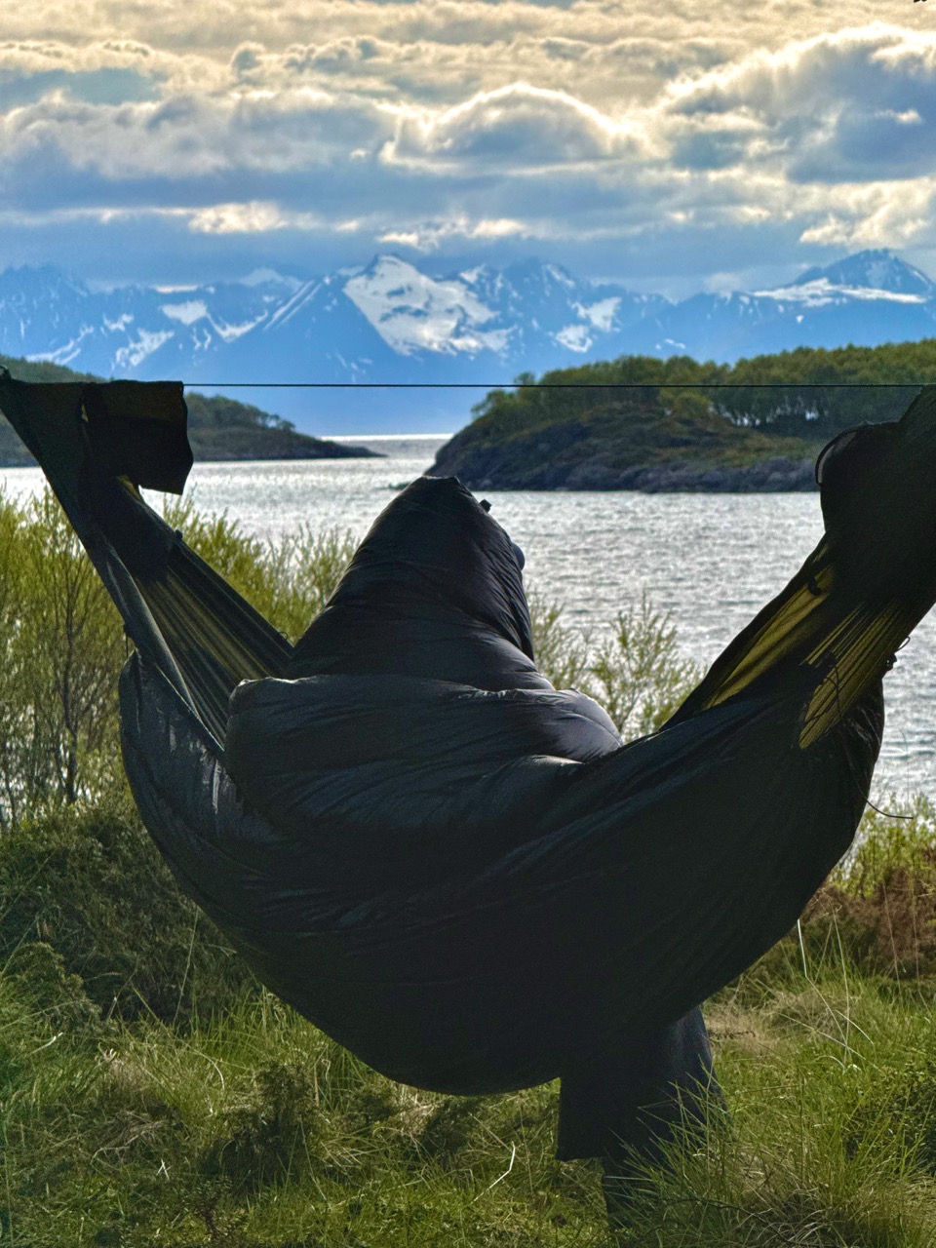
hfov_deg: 12.3
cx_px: 468
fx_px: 4326
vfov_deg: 16.4
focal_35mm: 120
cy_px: 624
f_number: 2.8
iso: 40
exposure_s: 1/3344
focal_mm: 15.66
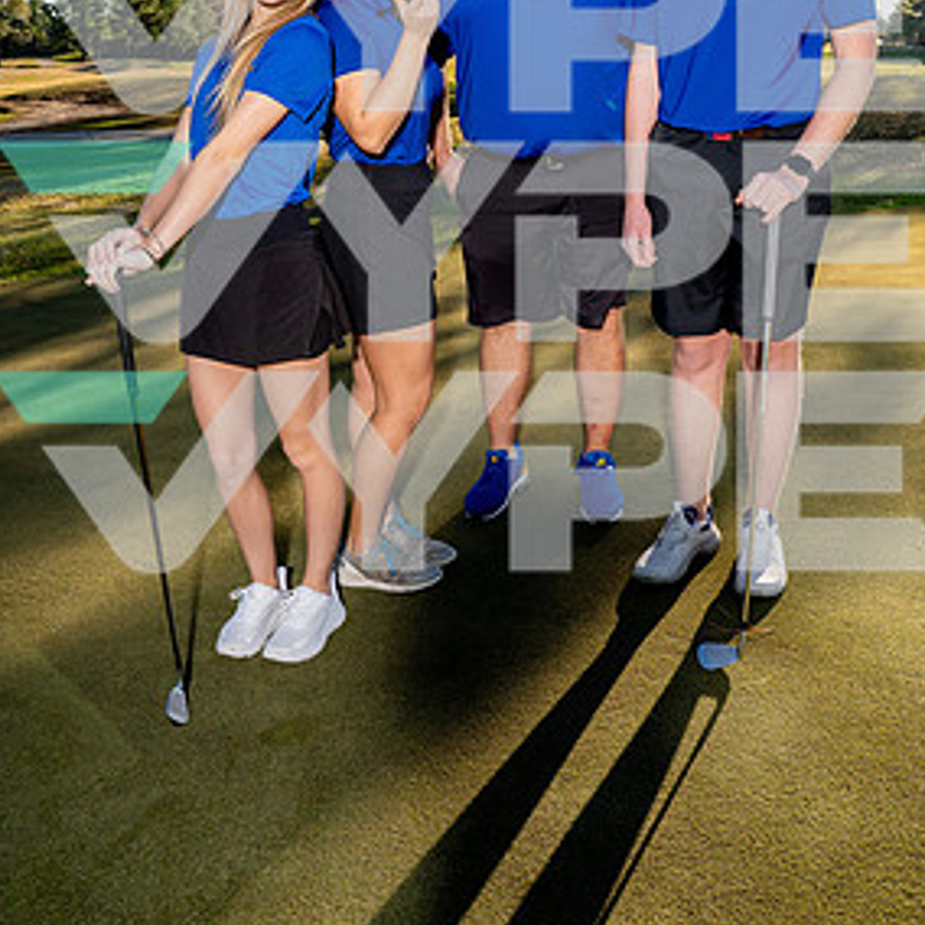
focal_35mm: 35
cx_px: 479
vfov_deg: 45.8
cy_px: 244
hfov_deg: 47.2
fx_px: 1058
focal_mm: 26
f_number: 8
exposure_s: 1/250
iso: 100
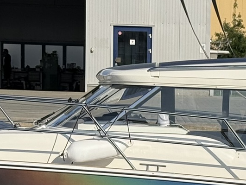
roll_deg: -1.5
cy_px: 249
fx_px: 1316
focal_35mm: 185
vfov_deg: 7.9
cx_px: 239
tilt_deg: -6.4
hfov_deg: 10.6
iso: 64
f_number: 1.78
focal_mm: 6.76
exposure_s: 1/6536
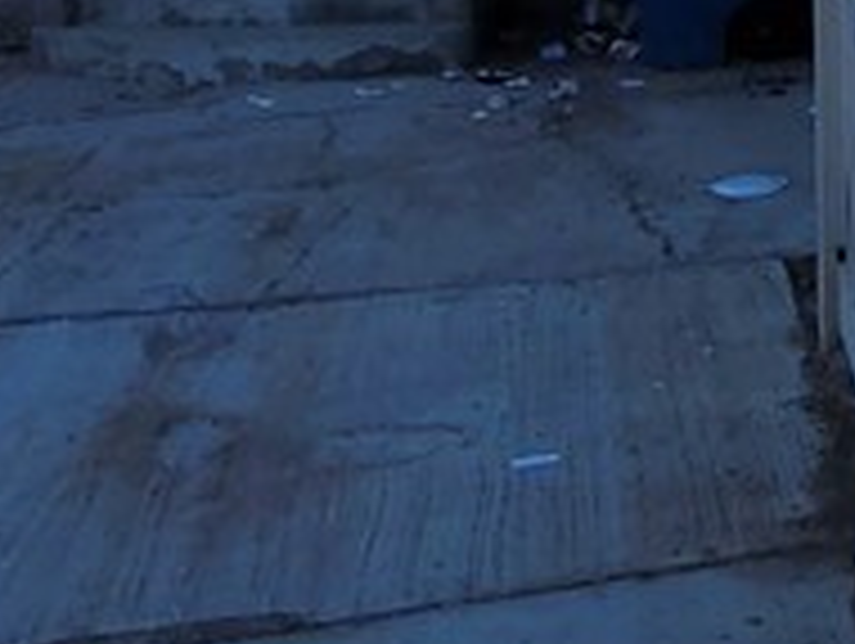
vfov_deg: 18.3
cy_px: -369
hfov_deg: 22.2
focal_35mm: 70
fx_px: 1731
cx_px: 1328
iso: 64
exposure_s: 1/963
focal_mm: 2.2
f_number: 2.2
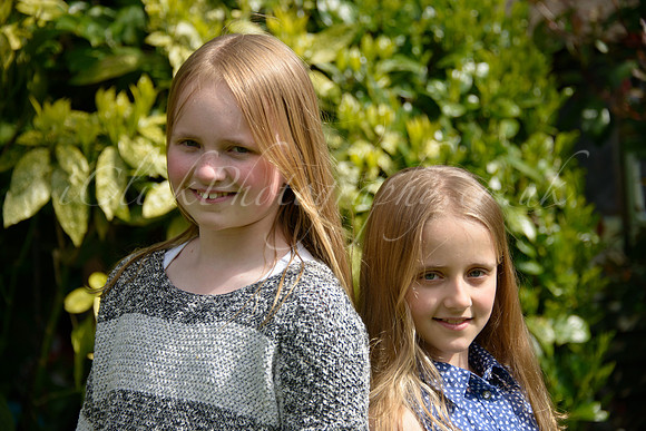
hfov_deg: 20.4
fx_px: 1795
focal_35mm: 100
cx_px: 323
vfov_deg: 13.7
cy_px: 216
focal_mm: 100
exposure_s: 1/1600
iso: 500
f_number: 5.3
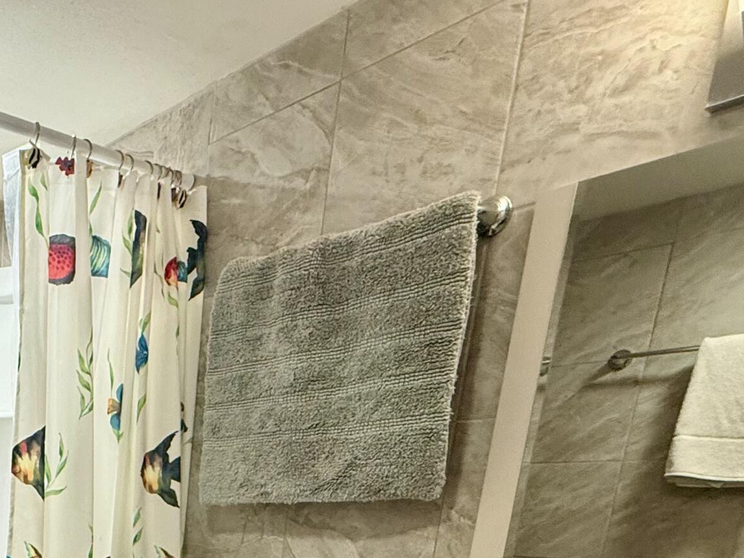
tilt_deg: -14.8
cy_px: 697
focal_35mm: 36
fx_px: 774
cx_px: -47
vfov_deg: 31.8
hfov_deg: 42.2
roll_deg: -0.6
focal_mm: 2.22
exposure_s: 1/60
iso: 320
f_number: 2.2
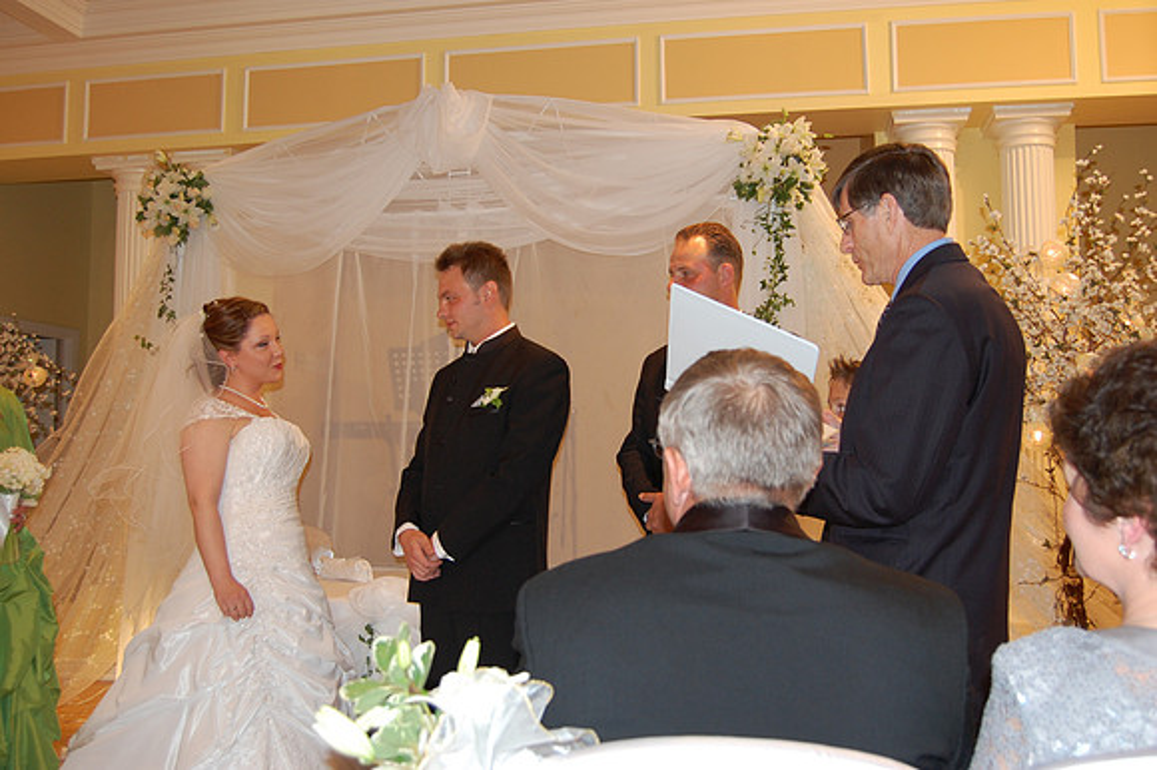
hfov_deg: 55.1
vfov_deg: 38.3
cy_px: 385
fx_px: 1108
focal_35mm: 34
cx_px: 578
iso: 400
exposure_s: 1/60
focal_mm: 23
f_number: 3.8
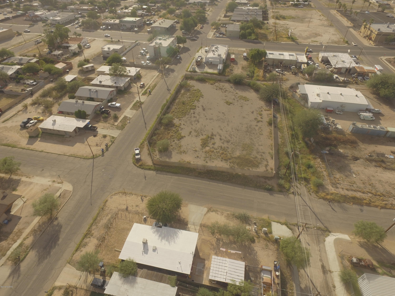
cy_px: 148
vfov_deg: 66.0
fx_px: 228
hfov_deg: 81.7
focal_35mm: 20
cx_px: 198
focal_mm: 3.61
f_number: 2.8
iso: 100
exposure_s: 1/1000
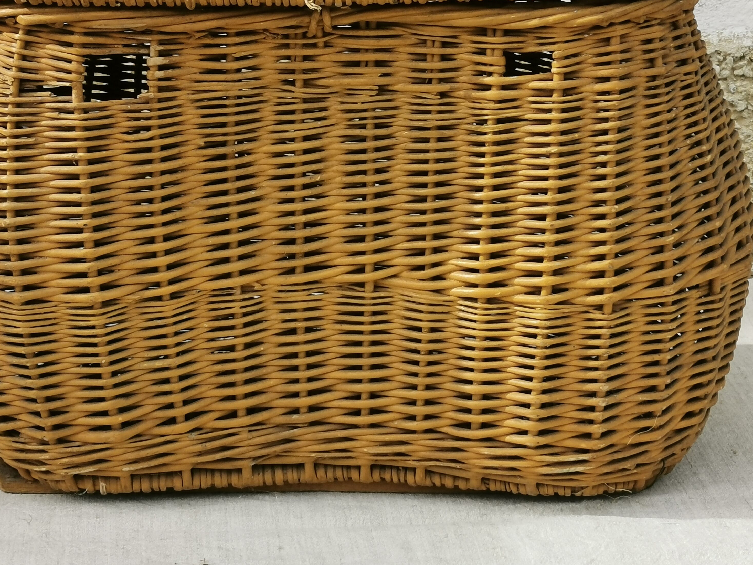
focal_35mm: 98
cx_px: 332
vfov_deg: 15.1
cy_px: 217
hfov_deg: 20.0
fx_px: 2132
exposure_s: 1/1718
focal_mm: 5.58
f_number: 1.8
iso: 50
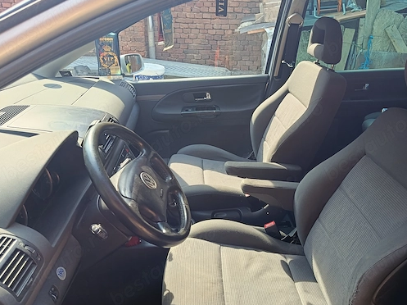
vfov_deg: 48.2
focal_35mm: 29
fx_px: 341
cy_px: 152
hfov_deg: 61.5
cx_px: 227
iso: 80
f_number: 1.7
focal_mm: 5.24
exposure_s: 1/100
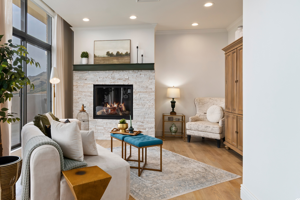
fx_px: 197
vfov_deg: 53.8
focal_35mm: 24
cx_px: 124
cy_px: 90
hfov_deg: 74.0
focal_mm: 13
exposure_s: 1/13
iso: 160
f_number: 9
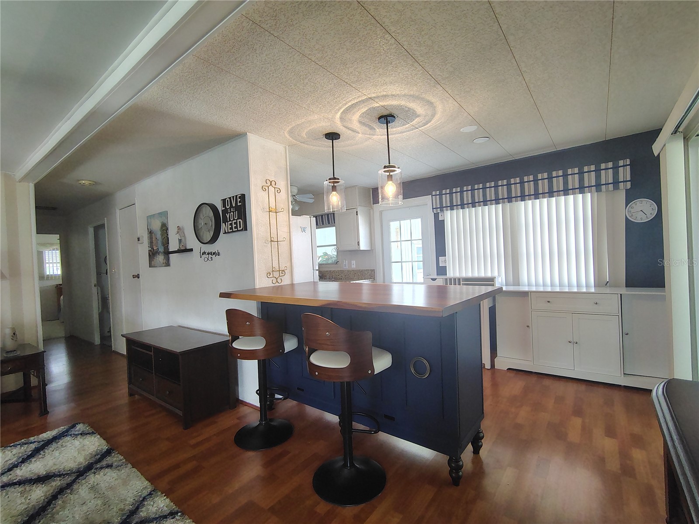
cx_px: 350
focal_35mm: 16
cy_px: 262
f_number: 2.2
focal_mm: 2.13
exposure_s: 1/60
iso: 491
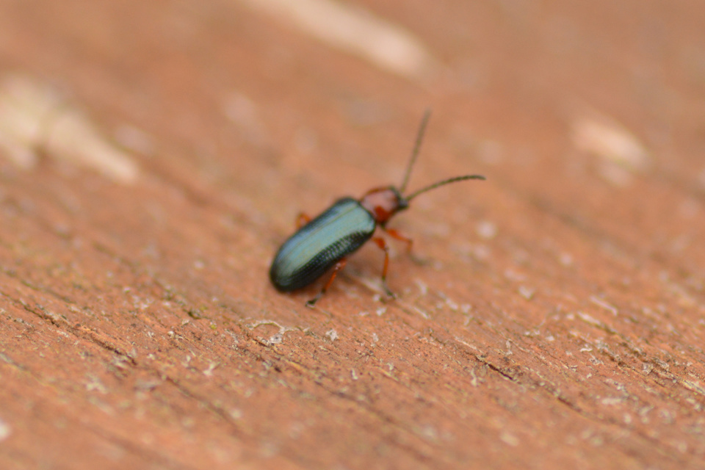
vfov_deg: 9.1
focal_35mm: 150
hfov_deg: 13.7
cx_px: 352
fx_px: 2937
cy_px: 235
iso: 400
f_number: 6.3
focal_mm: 100
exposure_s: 1/500
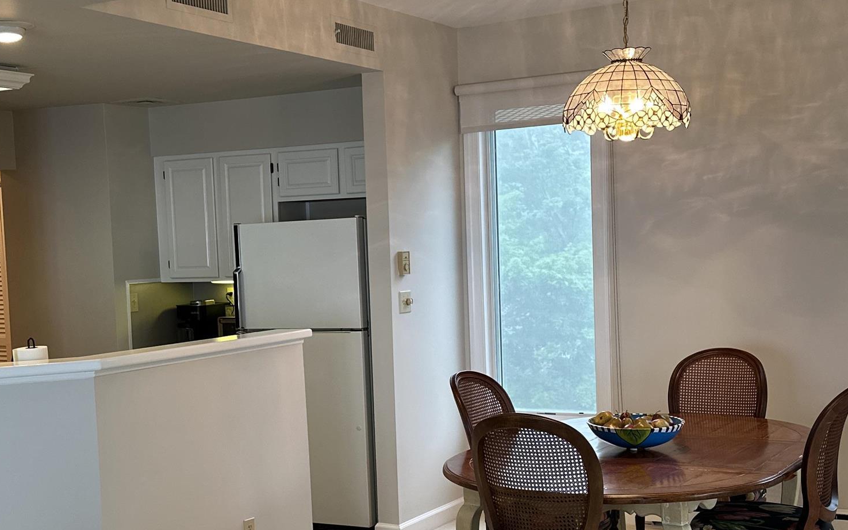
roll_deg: +2.4
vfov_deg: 24.4
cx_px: 397
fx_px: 1225
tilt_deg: -5.1
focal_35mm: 53
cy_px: 330
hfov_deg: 38.2
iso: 125
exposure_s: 1/120
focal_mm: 6.86
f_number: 1.78
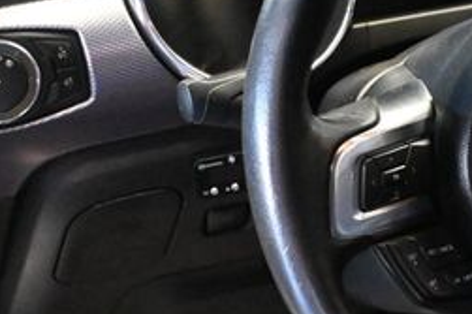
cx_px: 553
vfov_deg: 12.8
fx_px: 1402
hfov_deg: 18.2
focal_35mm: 107
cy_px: 133
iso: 12800
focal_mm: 28
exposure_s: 1/50
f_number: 4.5
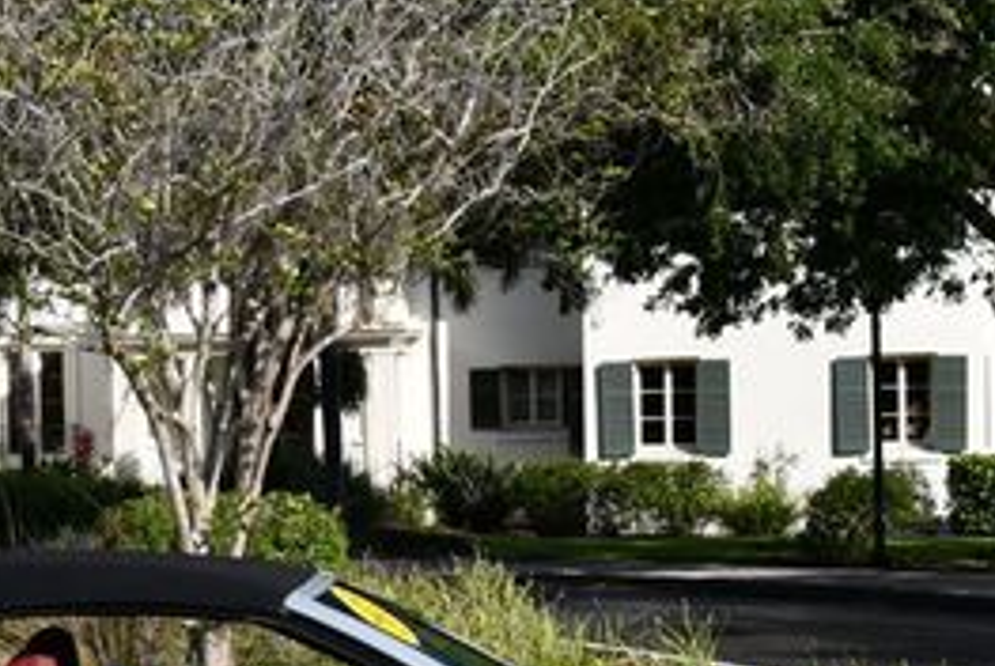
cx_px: 272
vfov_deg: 11.7
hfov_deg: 17.4
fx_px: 3237
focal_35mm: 117
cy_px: 560
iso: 100
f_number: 8
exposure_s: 1/320
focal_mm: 24
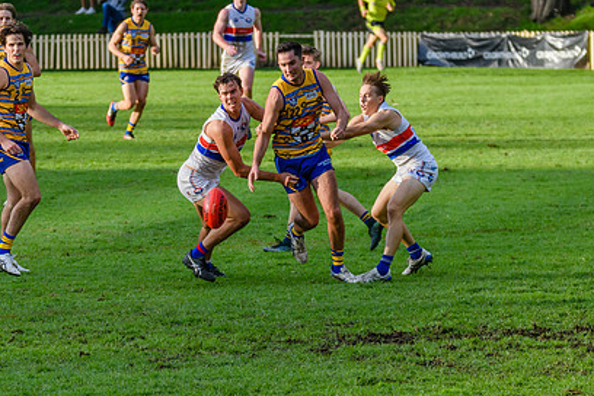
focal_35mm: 390
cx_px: 276
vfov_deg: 3.5
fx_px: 6434
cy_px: 222
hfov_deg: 5.3
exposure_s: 1/1600
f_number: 5.3
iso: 1250
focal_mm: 200
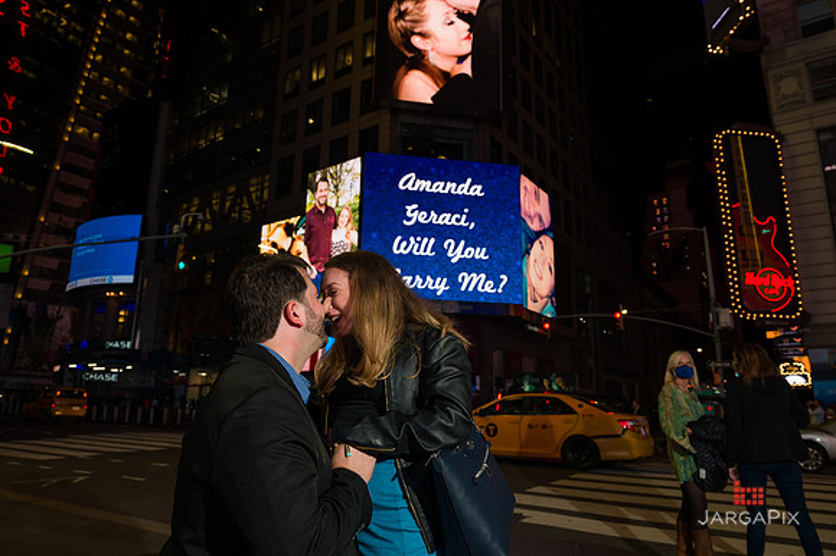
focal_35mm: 24
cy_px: 278
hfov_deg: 73.8
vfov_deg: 53.1
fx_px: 557
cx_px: 418
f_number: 5.6
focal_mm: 24
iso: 500
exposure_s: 1/200
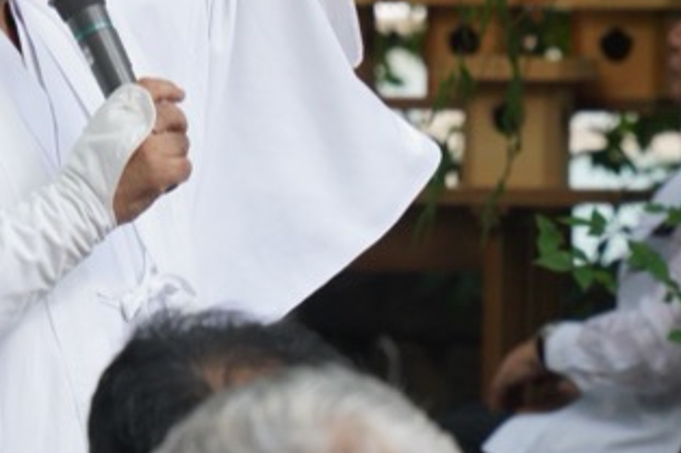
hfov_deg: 5.4
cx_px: 236
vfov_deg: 3.6
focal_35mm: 381
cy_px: 91
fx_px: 7203
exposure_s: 1/400
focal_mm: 125
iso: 2000
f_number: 5.6
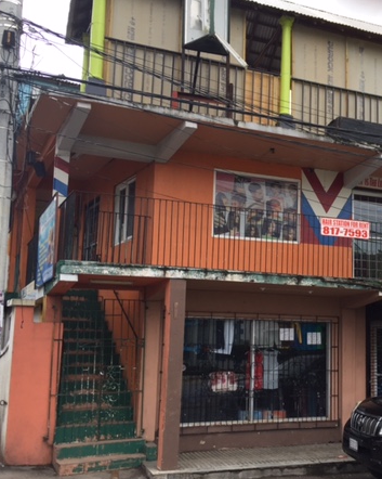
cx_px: 313
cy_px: 258
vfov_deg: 44.8
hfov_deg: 35.1
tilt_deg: +7.9
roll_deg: -0.9
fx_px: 580
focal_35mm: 41
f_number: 2.2
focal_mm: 4.15
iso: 32
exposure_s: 1/557
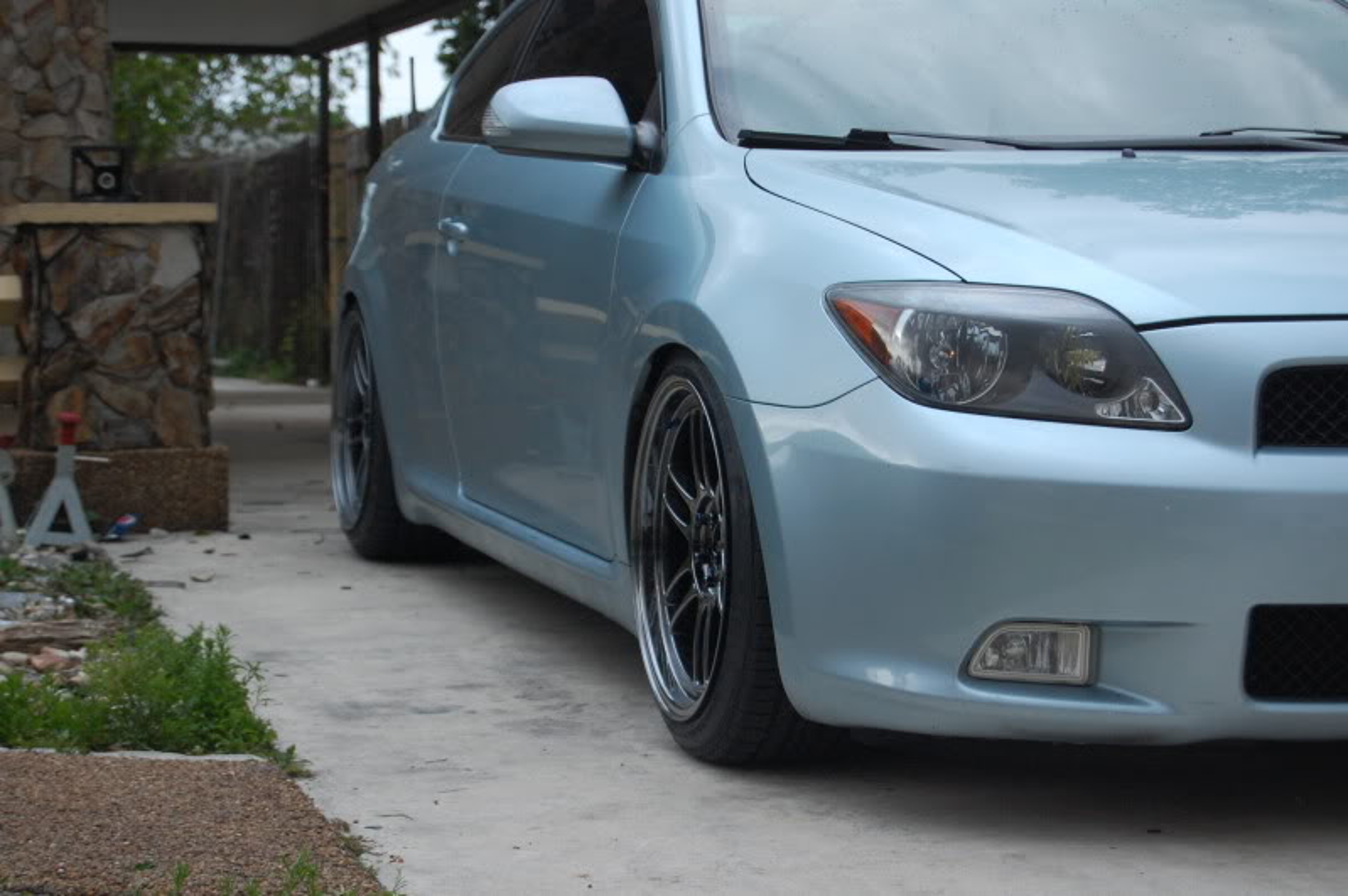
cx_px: 674
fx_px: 3086
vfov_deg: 16.5
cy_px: 448
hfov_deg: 24.6
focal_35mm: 82
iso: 800
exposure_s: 1/30
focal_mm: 55
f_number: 5.6
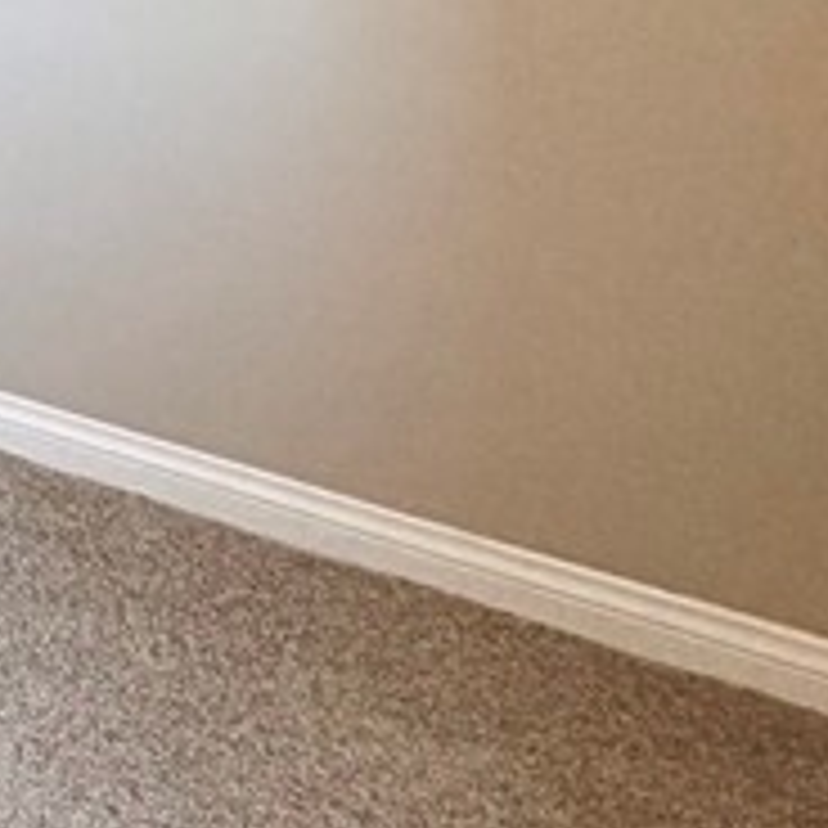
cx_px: -1008
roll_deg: +0.1
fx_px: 1867
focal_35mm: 69
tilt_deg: -0.7
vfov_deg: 19.7
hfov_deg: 16.2
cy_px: -585
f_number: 2.2
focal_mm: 2.22
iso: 200
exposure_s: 1/120
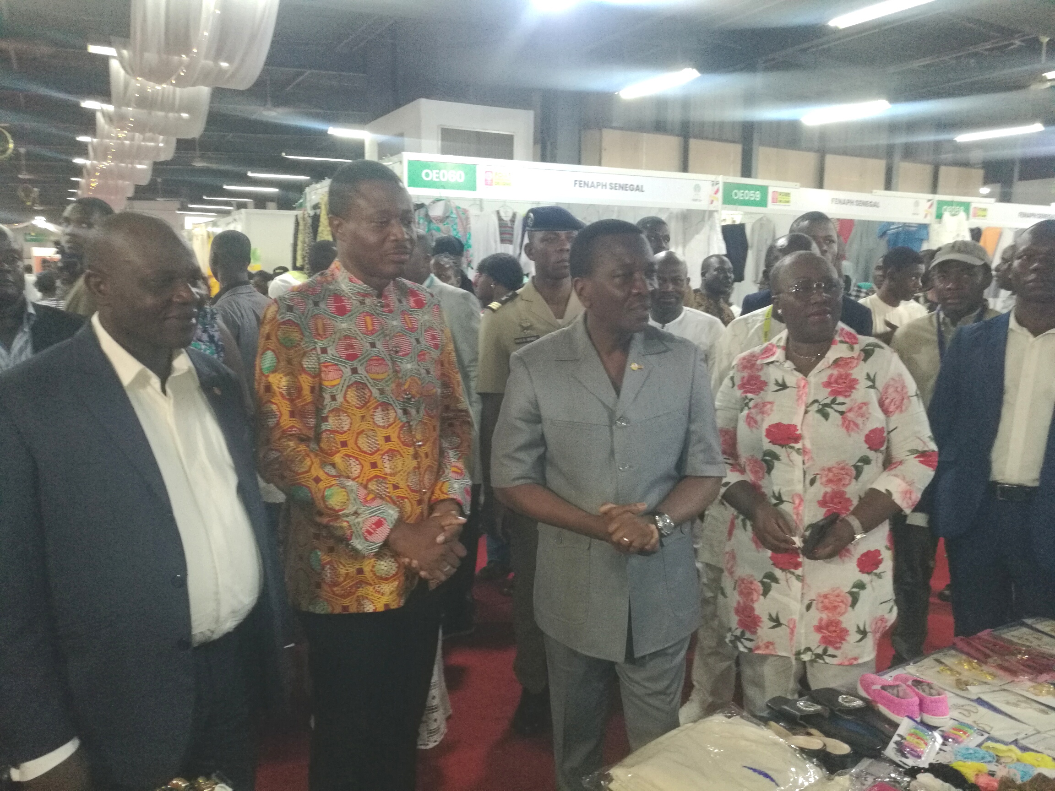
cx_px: 528
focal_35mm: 27
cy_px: 396
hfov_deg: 65.3
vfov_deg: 51.4
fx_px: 823
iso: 320
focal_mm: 4.04
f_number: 2
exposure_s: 1/25
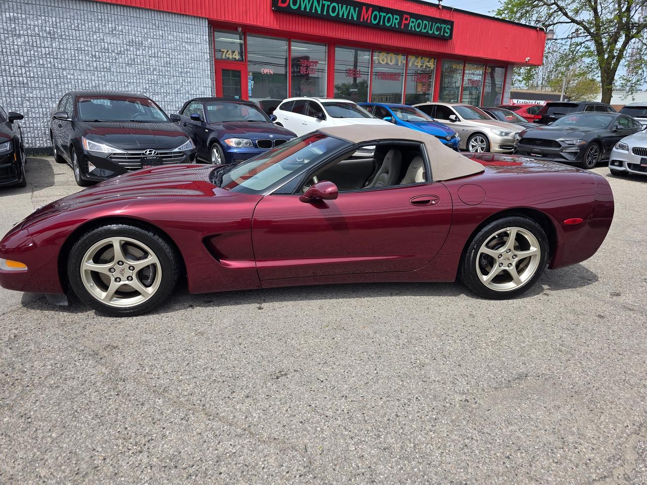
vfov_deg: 58.9
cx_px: 324
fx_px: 430
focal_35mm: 23
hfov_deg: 73.9
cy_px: 242
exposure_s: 1/4333
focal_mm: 6.3
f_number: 1.7
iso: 80
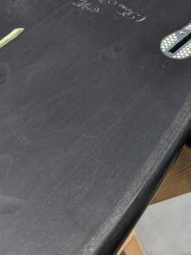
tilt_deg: -40.2
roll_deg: -2.2
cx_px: 127
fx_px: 493
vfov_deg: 26.6
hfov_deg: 21.8
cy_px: -28
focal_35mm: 67
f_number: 1.78
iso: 160
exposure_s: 1/100
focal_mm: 6.76
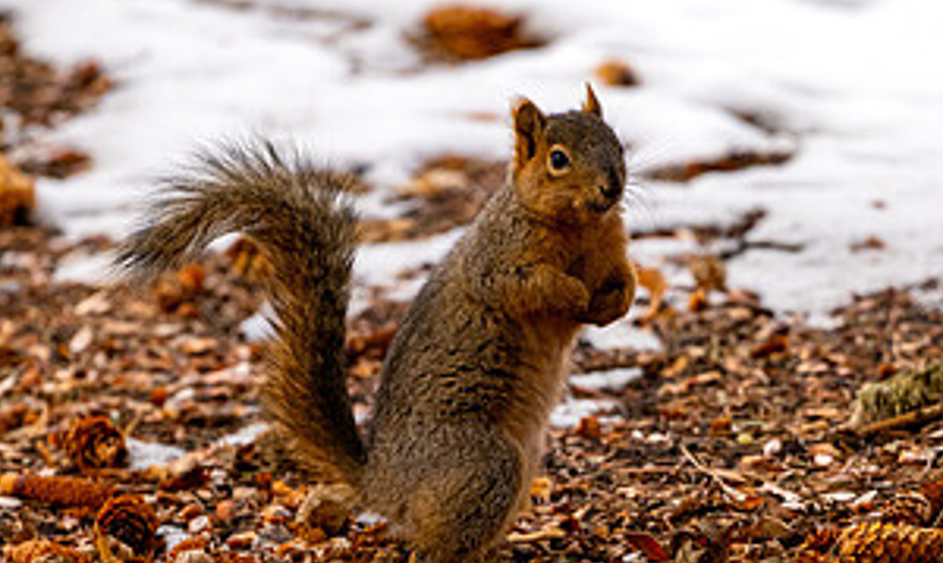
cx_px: 580
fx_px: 15633
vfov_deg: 2.1
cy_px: 622
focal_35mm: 616
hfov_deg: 3.5
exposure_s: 1/2000
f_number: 3.2
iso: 800
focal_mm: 200
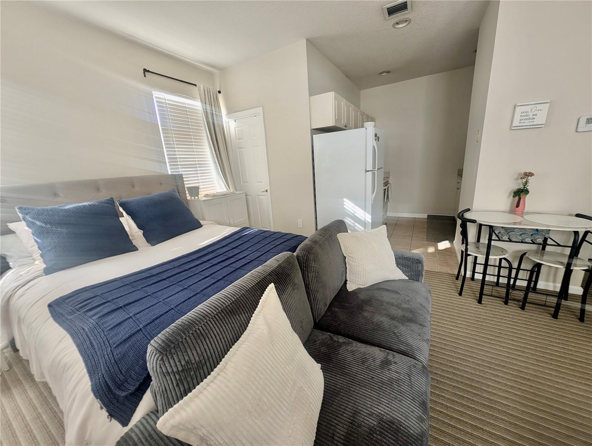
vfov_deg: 94.6
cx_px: 296
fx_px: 206
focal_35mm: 12
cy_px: 223
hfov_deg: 110.5
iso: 42
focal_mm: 2.23
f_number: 1.95
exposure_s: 1/29.9
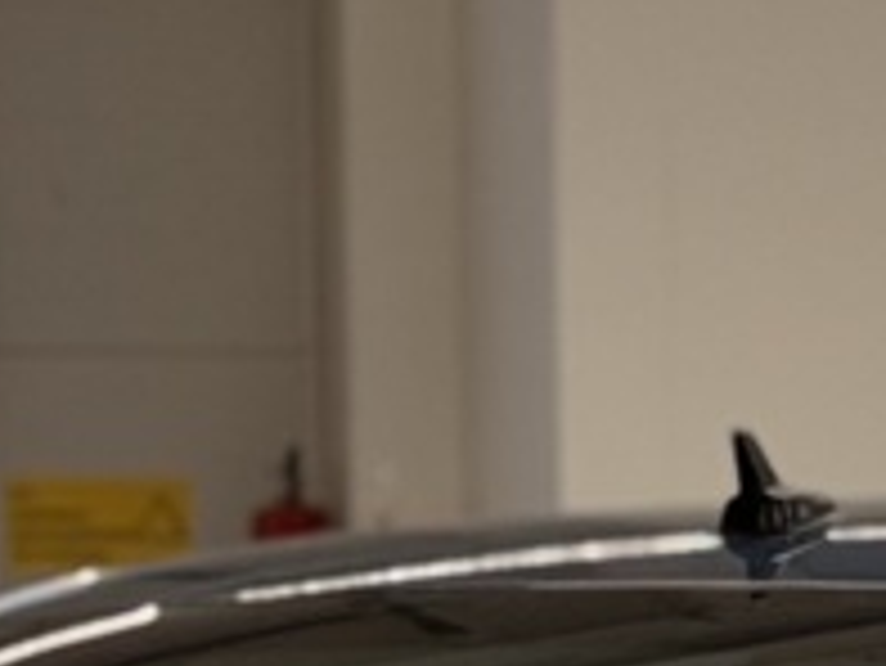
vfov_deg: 4.1
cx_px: 1075
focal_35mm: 350
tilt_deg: -6.5
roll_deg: +0.0
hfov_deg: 5.6
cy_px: 1904
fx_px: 8964
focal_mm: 6.76
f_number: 1.78
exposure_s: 1/100
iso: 200
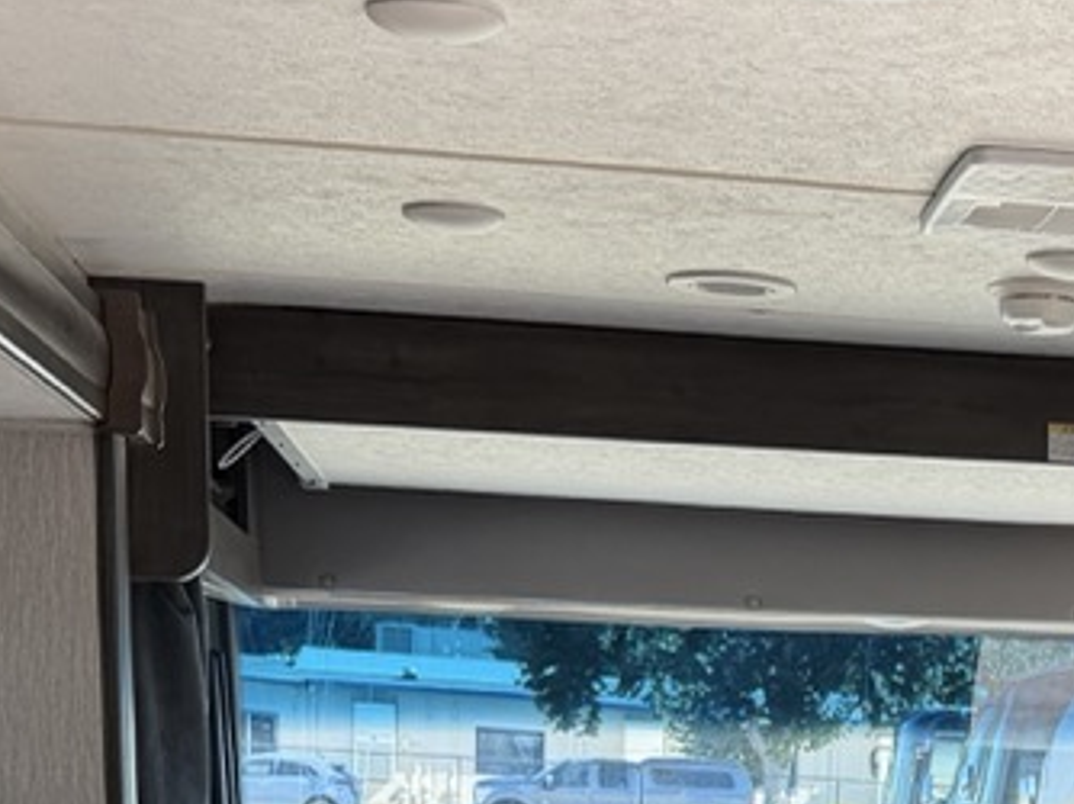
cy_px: 1193
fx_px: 2852
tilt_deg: -7.5
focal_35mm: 92
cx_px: 1251
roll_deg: -2.6
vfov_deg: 14.9
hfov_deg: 20.1
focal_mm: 6.76
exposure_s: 1/379
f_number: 1.78
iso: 80
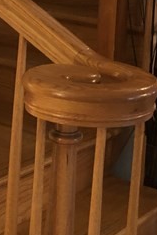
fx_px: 620
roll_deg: -3.4
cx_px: 89
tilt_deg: -3.4
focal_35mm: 95
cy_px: -30
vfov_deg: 20.4
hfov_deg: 14.4
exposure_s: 1/4
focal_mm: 3.99
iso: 100
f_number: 1.8
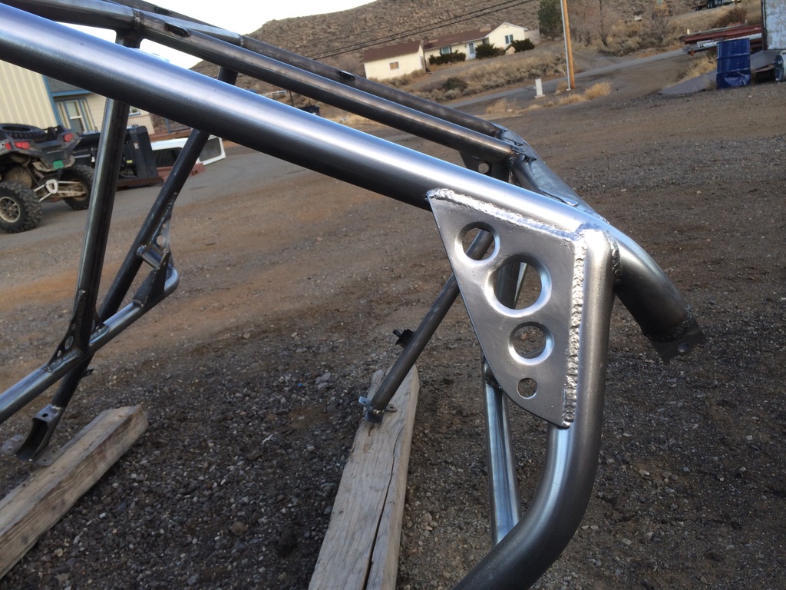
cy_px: 295
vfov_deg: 46.8
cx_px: 393
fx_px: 681
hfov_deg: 60.0
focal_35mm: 30
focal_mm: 4.12
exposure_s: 1/159
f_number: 2.2
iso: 32
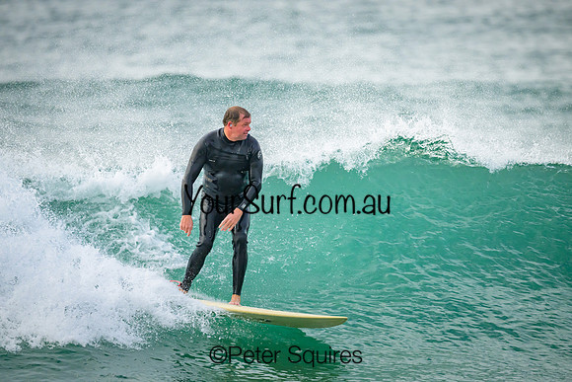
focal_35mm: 800
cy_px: 191
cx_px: 286
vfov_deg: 1.7
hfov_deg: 2.6
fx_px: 12713
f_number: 6.3
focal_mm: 800
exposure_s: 1/2000
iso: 1800
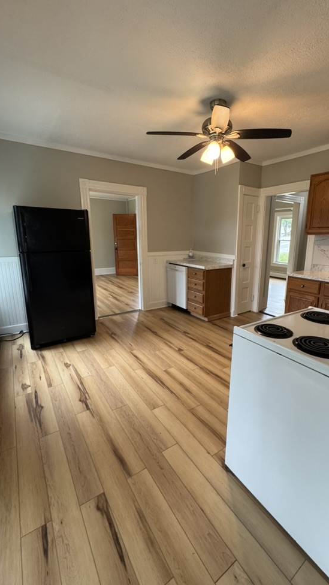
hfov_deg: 66.8
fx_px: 248
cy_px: 288
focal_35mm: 16
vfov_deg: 99.4
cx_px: 186
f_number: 2.2
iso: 250
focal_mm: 2.22
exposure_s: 1/120
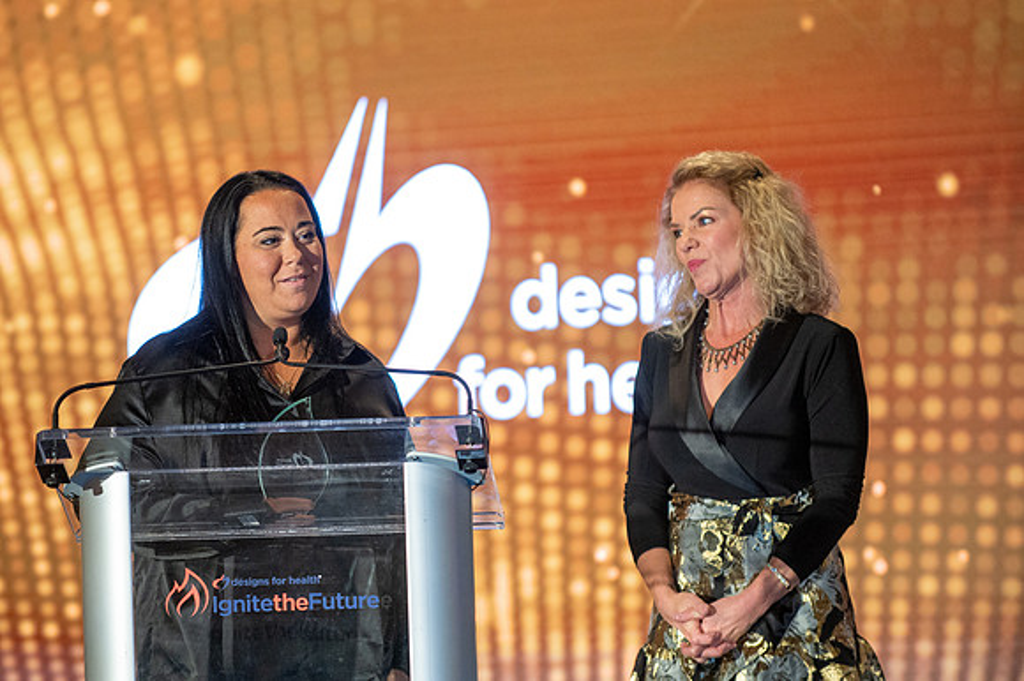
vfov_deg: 6.4
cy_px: 297
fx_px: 6084
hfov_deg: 9.6
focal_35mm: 214
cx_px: 447
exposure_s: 1/250
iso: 3200
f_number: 2.8
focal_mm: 190
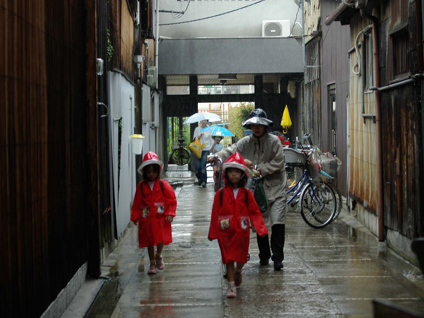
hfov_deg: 23.8
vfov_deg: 18.0
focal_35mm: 82
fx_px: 1004
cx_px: 224
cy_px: 159
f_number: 2.8
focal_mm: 50
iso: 200
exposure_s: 1/90
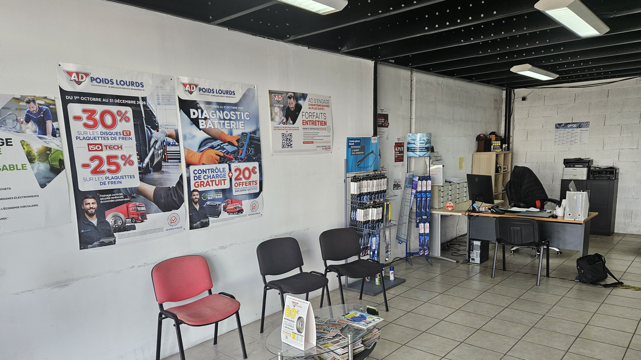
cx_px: 325
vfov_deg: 44.1
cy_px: 217
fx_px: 442
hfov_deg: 71.9
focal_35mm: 26
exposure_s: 1/180
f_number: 1.8
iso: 125
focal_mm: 5.4
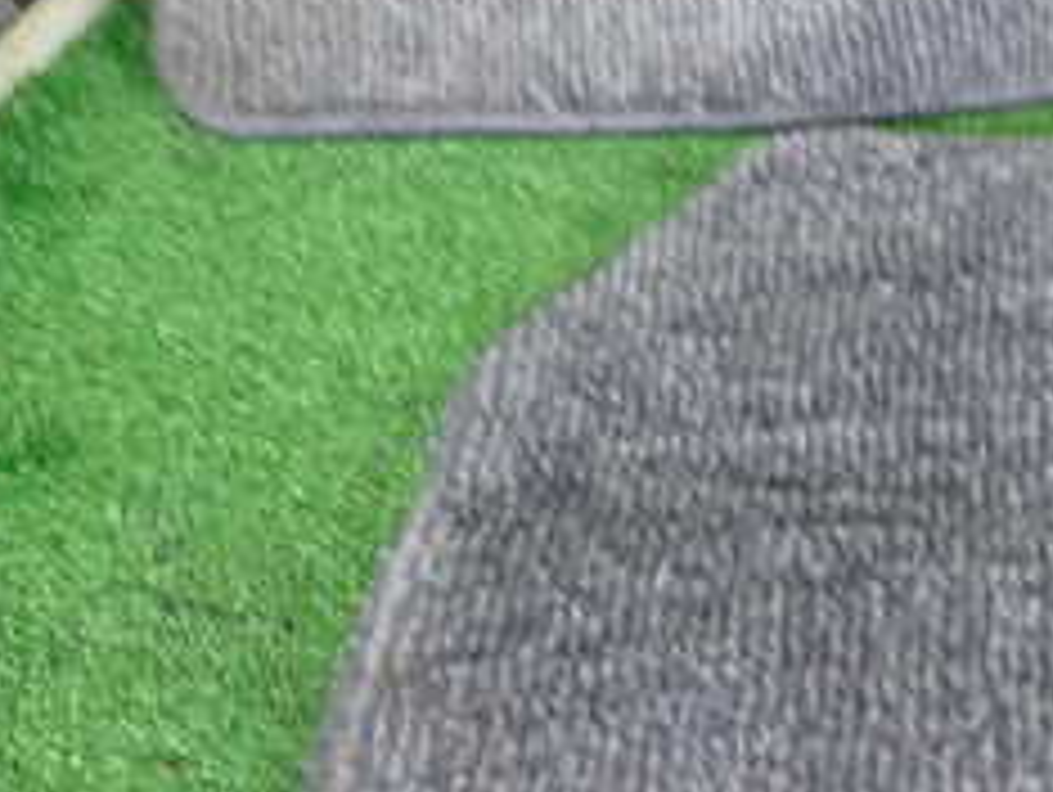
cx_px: 1076
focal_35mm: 64
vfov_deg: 21.8
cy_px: 873
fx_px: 1949
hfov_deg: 28.2
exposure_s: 1/40
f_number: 2
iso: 200
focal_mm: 4.5
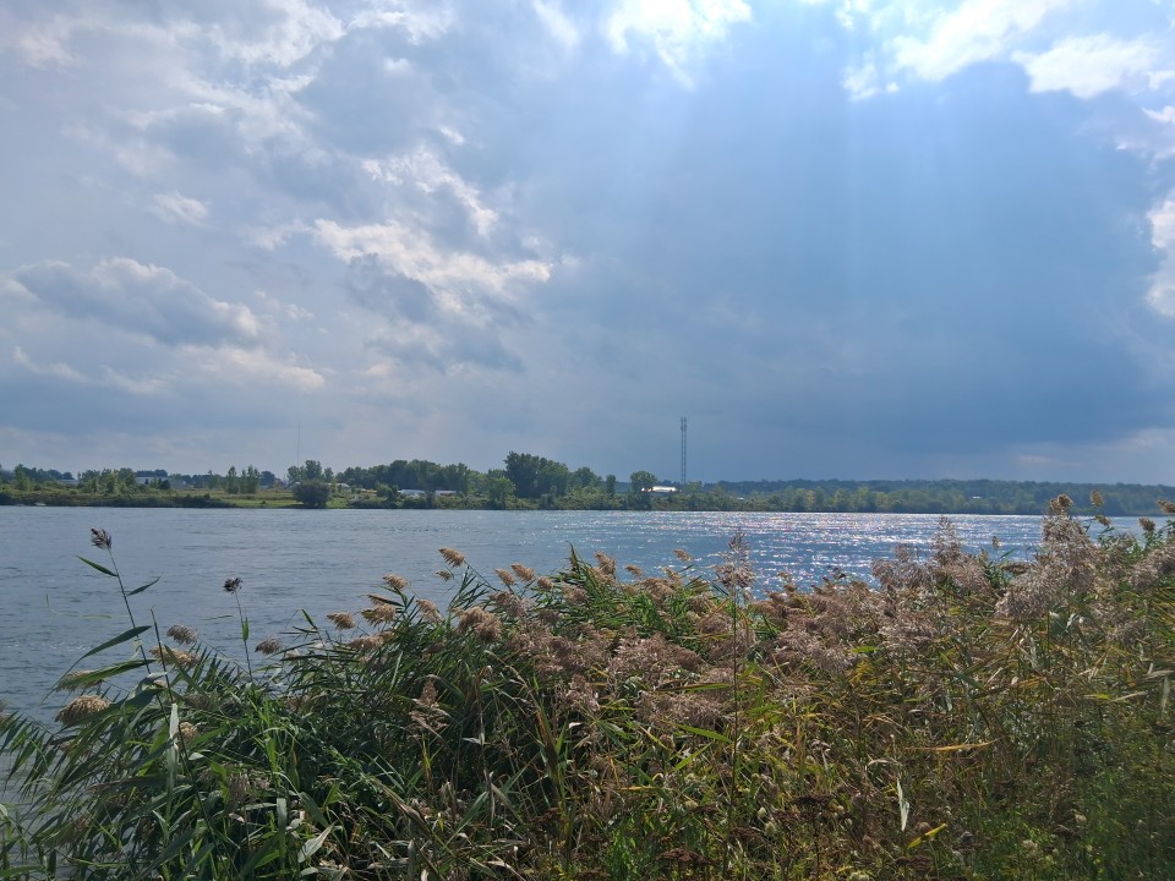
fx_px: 883
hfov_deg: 67.3
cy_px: 440
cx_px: 588
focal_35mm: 26
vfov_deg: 53.1
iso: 25
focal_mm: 3.98
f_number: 1.8
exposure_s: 1/2058
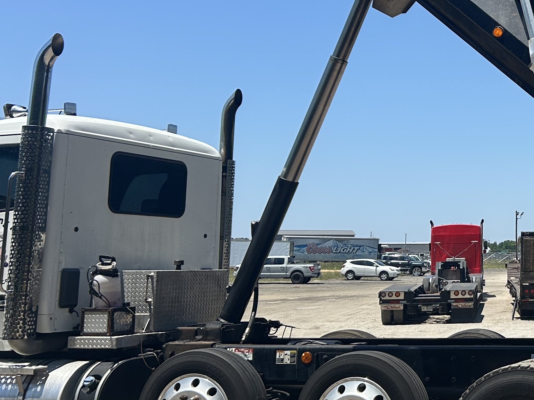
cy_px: 122
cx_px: 635
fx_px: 972
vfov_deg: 23.1
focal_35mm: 63
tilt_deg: +8.1
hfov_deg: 27.2
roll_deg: +0.5
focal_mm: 5.7
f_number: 1.5
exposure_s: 1/4115
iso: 50
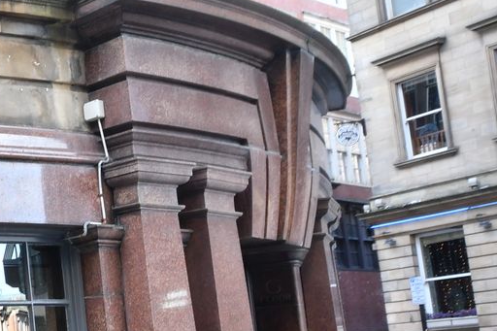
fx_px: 1035
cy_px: 231
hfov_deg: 21.8
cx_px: -279
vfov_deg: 18.1
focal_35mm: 75
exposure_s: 1/15
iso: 400
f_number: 9
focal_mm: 16
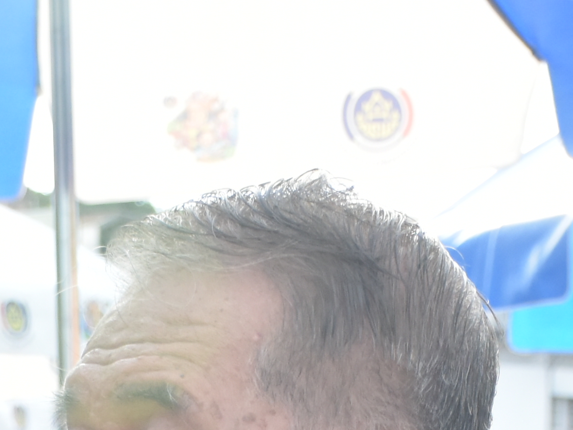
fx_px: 3823
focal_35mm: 231
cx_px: 166
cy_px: 940
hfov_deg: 8.6
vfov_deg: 6.2
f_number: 4
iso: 720
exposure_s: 1/1000
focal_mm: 32
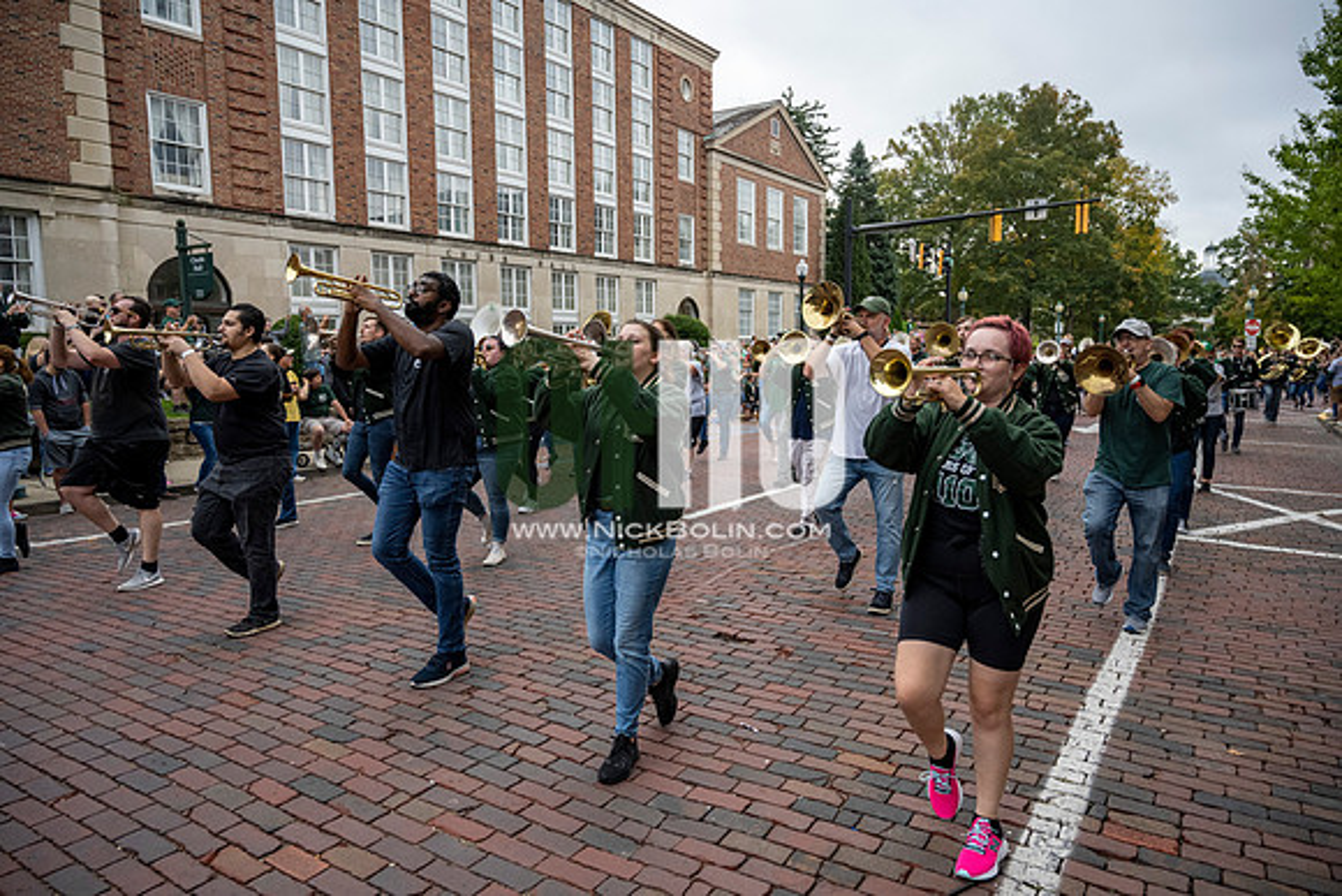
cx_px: 671
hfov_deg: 73.7
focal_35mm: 24
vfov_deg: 53.2
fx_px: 895
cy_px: 448
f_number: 4
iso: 1000
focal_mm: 24
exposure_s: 1/1600
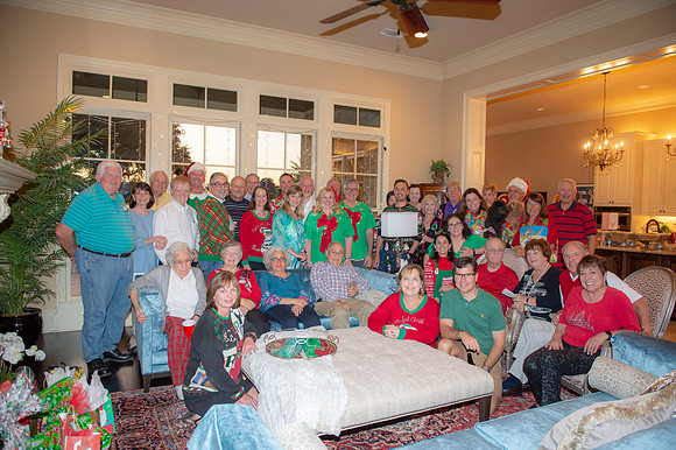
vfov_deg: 53.1
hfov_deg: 73.8
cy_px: 225
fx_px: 450
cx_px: 338
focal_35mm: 24
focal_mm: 24
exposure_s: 1/60
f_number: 4
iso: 800
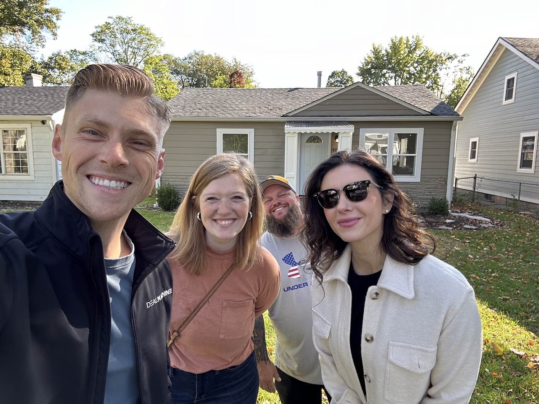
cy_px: 202
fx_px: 358
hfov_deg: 73.9
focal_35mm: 23
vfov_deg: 58.9
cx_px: 270
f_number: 1.9
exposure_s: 1/121
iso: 25
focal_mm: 2.69
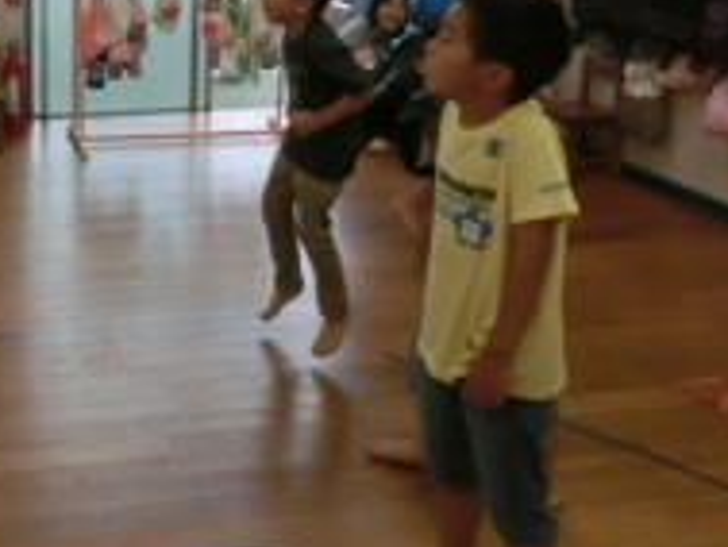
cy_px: 0
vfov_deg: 26.1
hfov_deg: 33.6
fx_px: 1115
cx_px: 35
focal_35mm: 53
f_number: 3.5
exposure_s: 1/320
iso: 800
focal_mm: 4.5
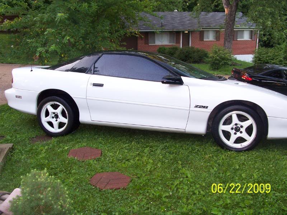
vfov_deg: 40.7
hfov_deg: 52.6
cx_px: 144
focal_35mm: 35
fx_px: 290
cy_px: 108
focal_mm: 6
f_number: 2.8
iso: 140
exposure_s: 1/60
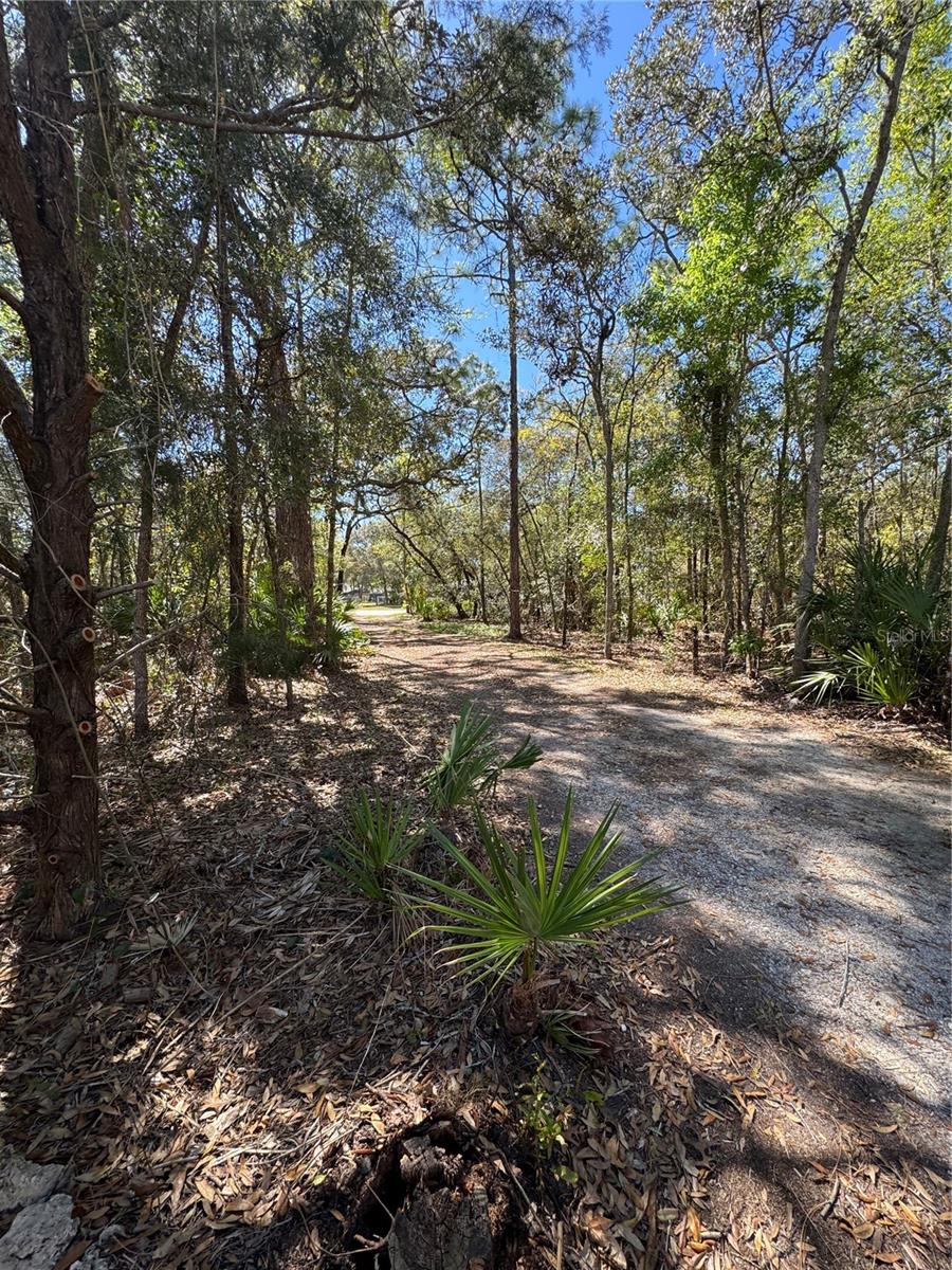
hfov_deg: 85.7
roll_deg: +1.7
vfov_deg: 102.1
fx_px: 513
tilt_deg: -5.2
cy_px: 635
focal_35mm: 14
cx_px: 476
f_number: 2.2
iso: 40
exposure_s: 1/308
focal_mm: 2.22
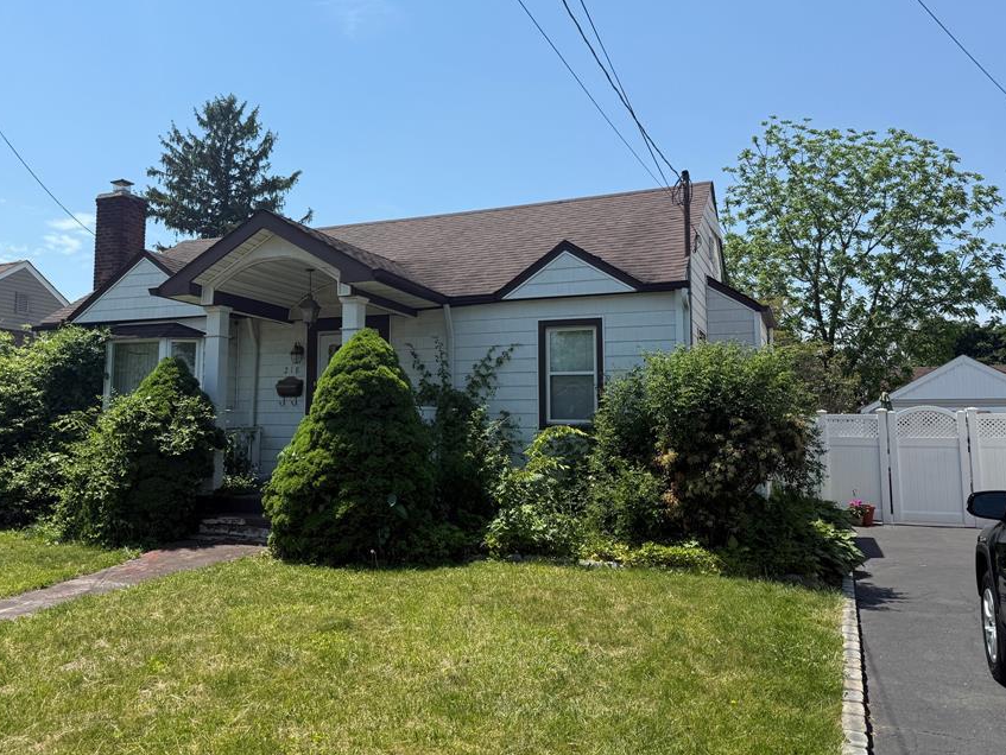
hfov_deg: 61.1
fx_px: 843
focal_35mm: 29
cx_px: 405
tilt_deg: +8.4
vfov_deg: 48.2
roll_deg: +1.4
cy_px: 338
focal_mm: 6.76
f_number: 1.78
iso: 80
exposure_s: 1/5319
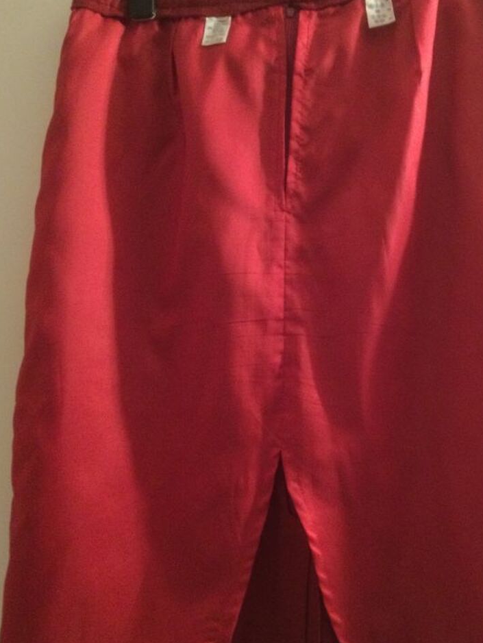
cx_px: 319
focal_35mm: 44
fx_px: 818
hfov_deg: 32.6
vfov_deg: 42.9
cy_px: 336
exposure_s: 1/17
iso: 500
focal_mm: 3.3
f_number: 2.4
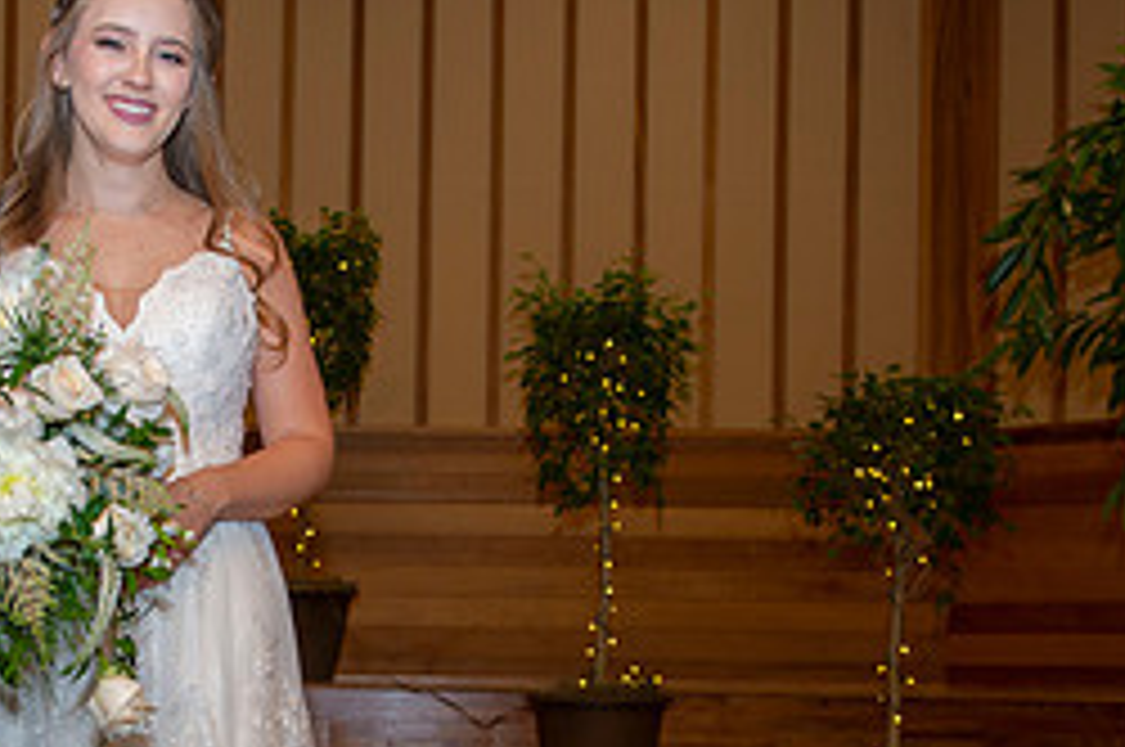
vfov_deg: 20.4
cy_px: 680
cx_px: 297
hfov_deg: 30.5
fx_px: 2029
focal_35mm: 65
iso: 640
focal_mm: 28
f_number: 4
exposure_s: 1/160
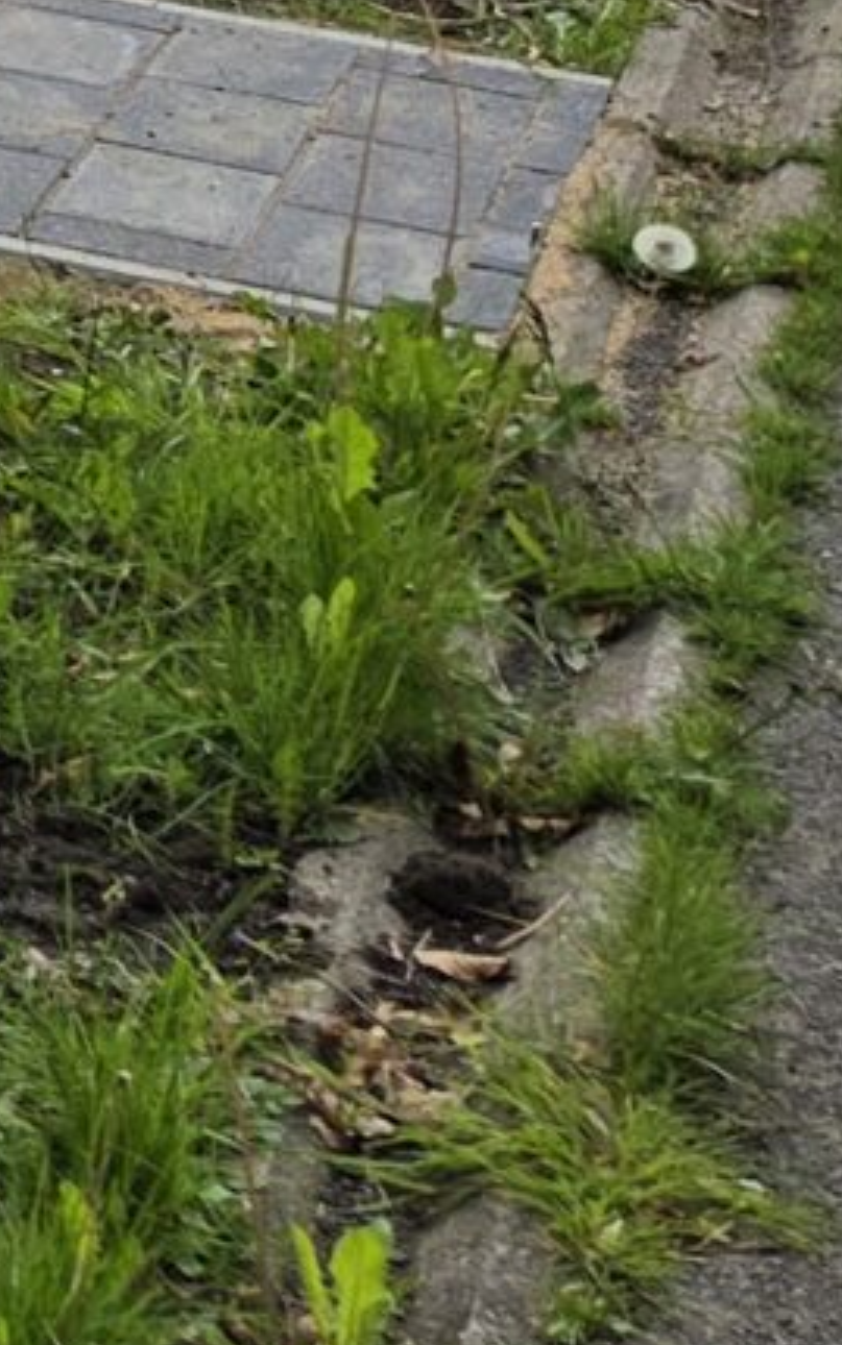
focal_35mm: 145
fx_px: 5320
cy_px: -413
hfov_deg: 8.2
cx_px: -1346
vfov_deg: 13.9
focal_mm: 6.5
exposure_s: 1/2961
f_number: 1.4
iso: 64
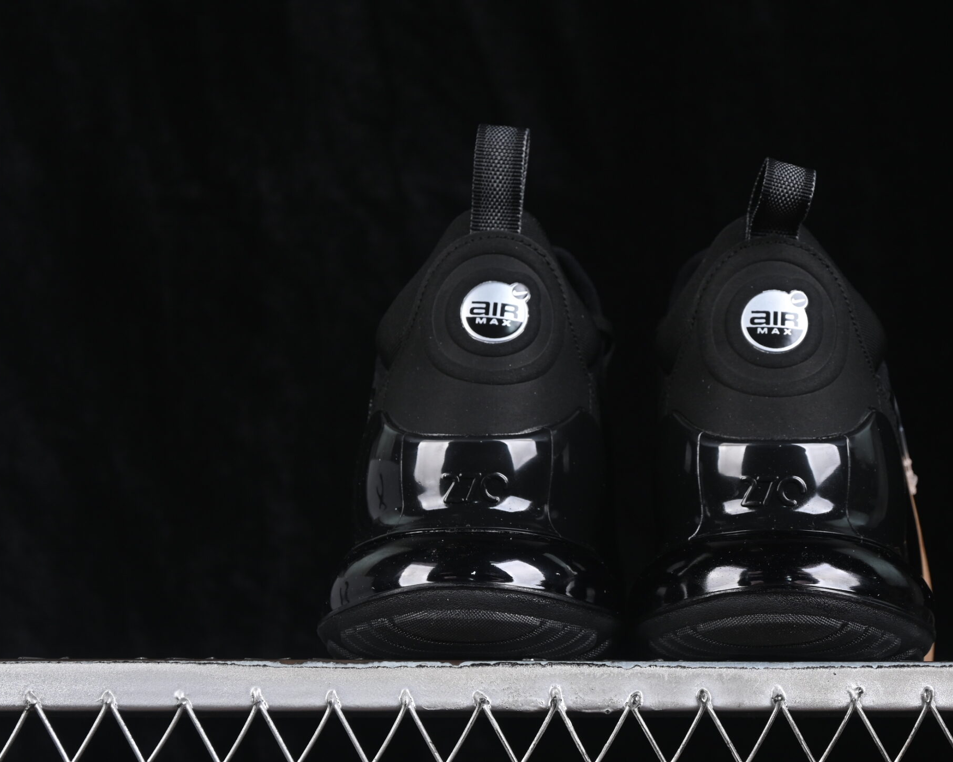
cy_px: 383
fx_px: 2792
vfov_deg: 15.5
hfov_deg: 19.3
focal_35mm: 99
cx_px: 638
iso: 160
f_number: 6.3
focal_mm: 50
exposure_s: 1/60
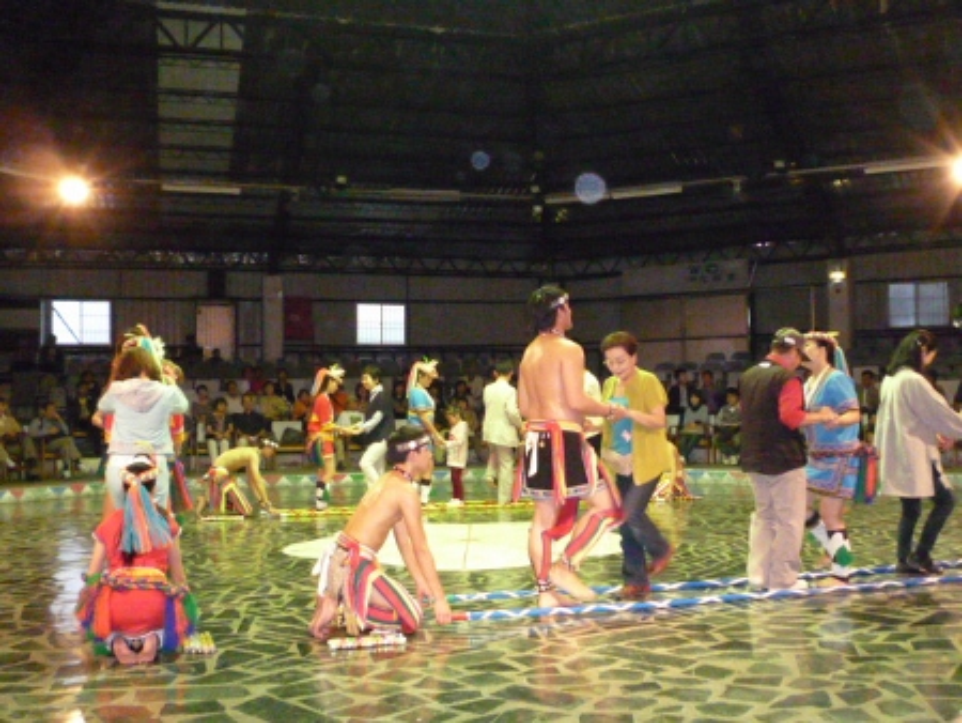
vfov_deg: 37.8
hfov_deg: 49.0
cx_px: 481
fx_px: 1057
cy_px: 362
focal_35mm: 38
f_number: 2.8
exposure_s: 1/30
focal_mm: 4.4
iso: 1000
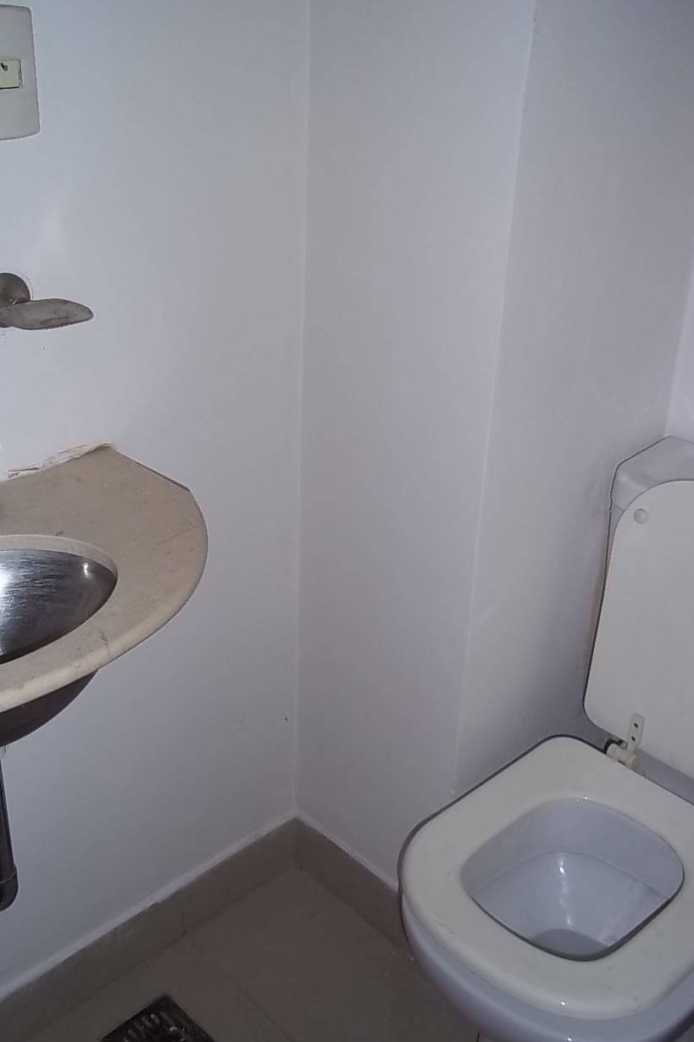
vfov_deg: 49.6
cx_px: 297
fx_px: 1128
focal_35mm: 39
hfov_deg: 34.1
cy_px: 508
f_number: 3.1
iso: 80
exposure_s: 1/30
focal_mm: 6.5
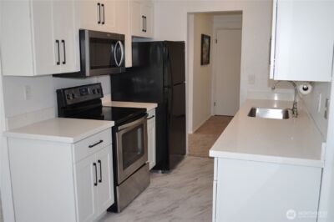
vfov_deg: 36.8
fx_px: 334
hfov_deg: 53.2
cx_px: 167
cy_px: 111
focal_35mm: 36
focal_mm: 24
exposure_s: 1/125
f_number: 4
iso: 450
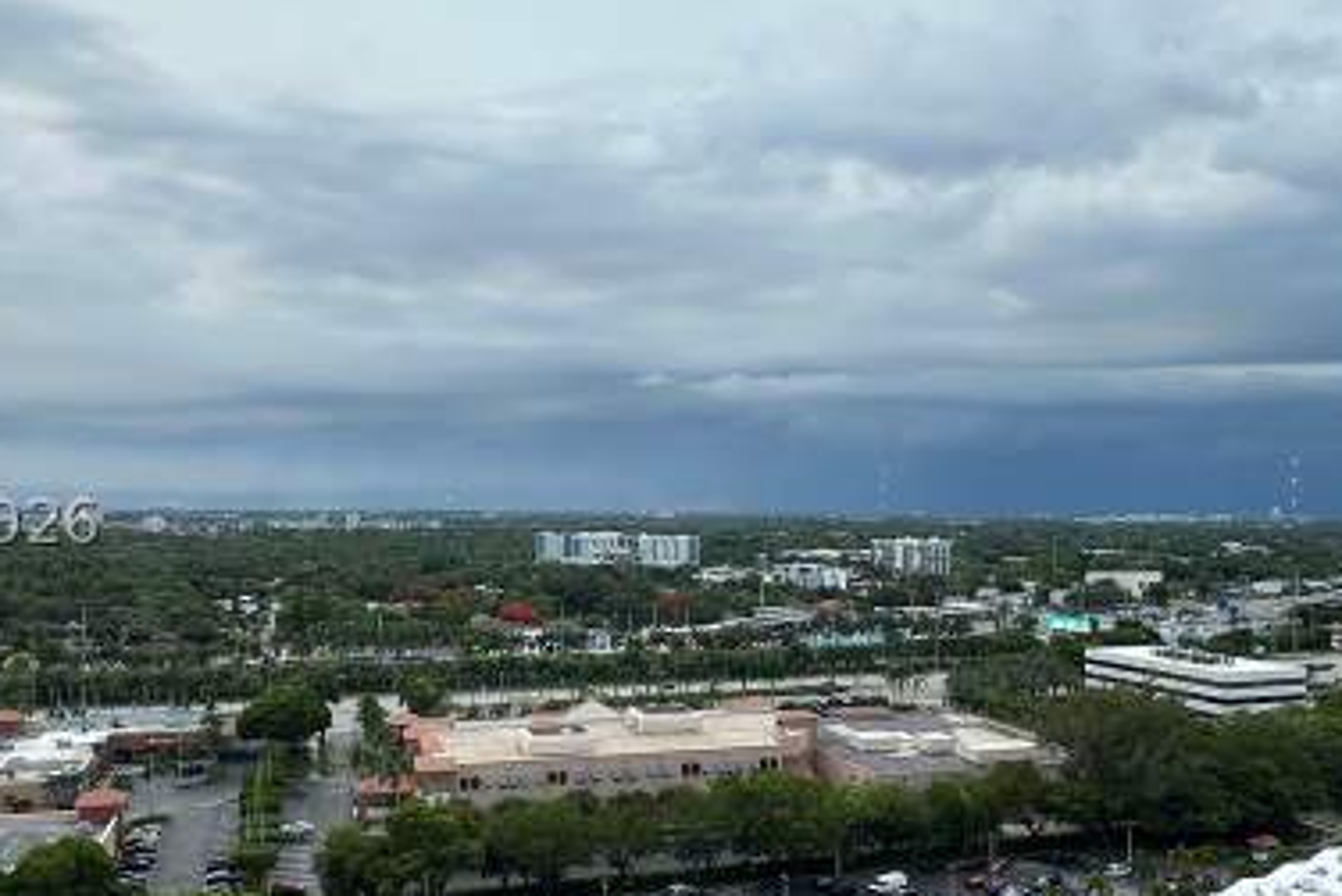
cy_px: 521
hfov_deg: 60.2
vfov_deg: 42.2
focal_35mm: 31
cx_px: 646
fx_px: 1156
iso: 40
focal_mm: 2.22
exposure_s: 1/296
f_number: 2.2
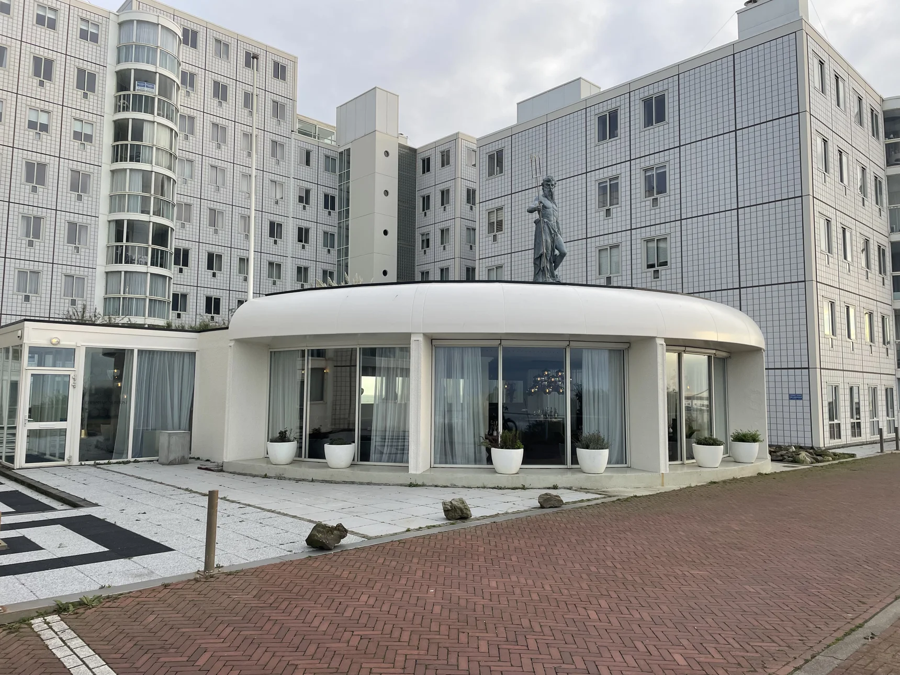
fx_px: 676
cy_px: 338
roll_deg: +0.0
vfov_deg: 53.1
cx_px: 450
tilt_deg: +5.5
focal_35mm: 26
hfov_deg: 67.3
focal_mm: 4.2
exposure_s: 1/658
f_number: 1.6
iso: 32
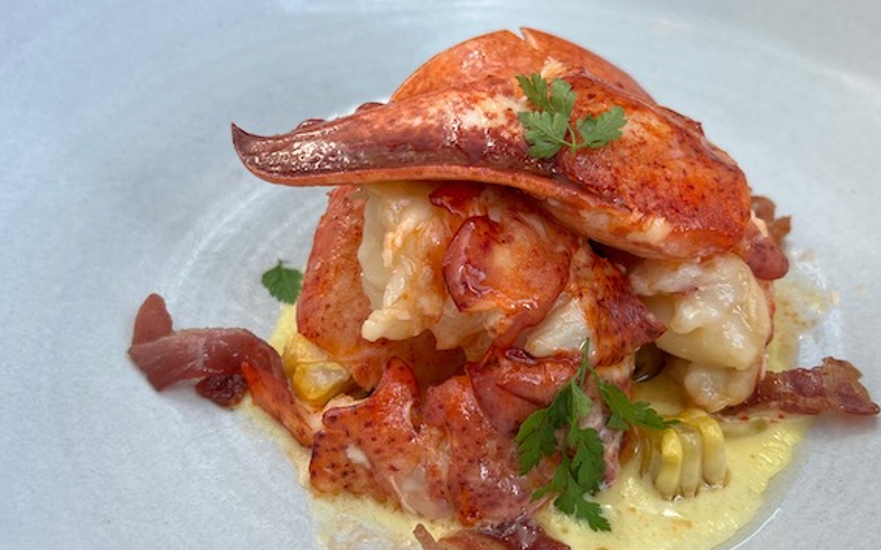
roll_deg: +1.4
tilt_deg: -41.3
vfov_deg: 30.5
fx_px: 1008
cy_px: 267
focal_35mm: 42
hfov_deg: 47.1
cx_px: 486
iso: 50
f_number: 1.5
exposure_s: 1/97
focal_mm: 5.7
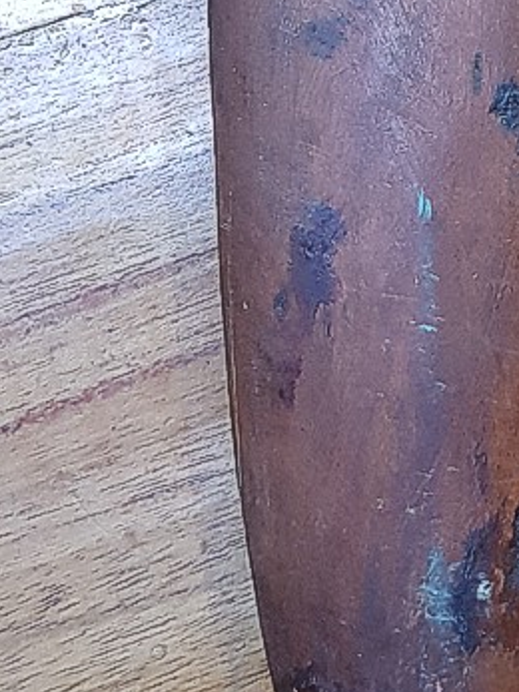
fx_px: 1800
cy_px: -158
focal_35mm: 90
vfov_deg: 20.3
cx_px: 767
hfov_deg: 15.2
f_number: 1.7
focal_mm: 4.3
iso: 250
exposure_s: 1/20
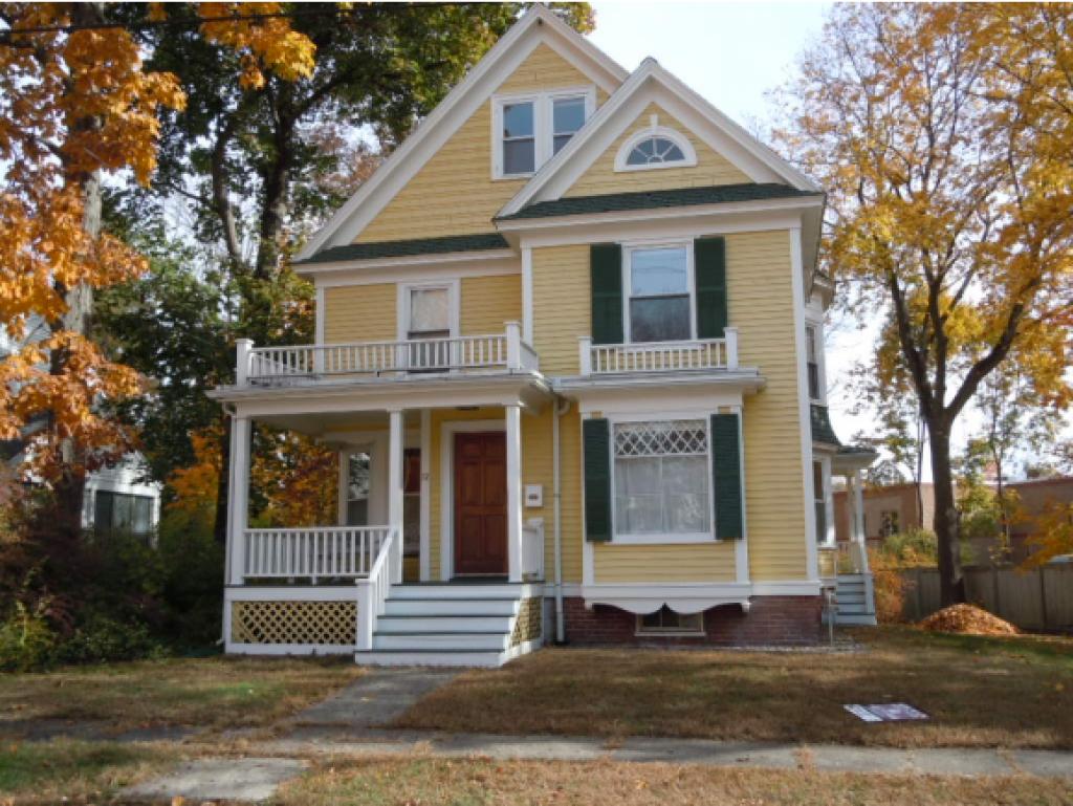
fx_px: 1023
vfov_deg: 43.0
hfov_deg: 55.3
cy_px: 403
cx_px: 536
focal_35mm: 33
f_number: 4
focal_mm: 5.9
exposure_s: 1/320
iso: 100
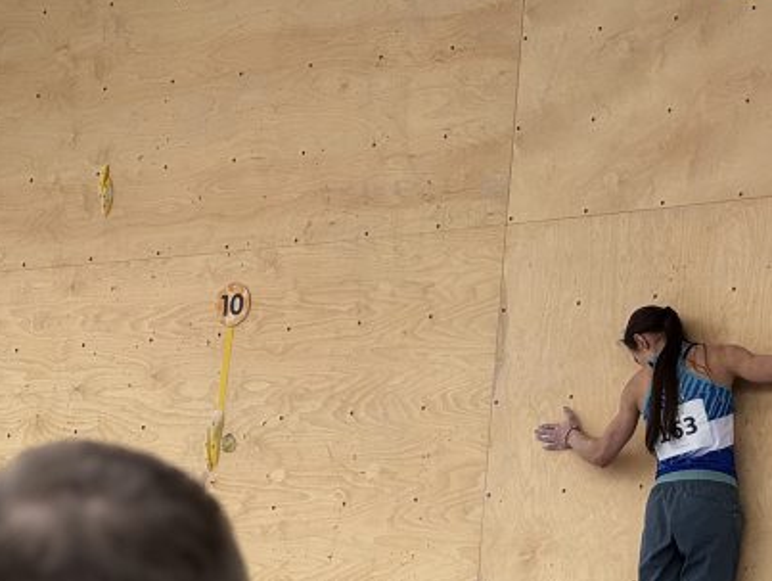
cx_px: 856
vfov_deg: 7.8
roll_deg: -0.4
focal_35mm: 191
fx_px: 4263
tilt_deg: +6.0
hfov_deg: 10.2
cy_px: 486
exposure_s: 1/270
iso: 25
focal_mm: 9
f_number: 2.8
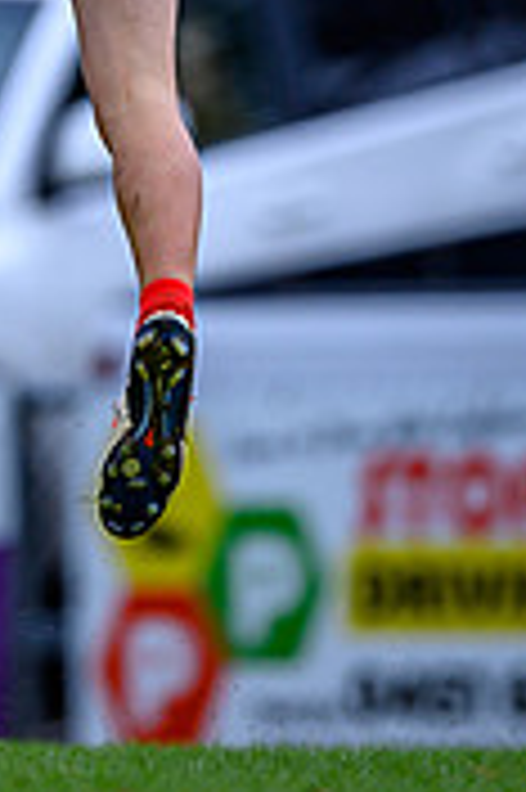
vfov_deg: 1.0
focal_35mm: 2102
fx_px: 46156
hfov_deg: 0.7
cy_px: -121
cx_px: 152
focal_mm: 500
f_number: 4
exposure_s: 1/1250
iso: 250
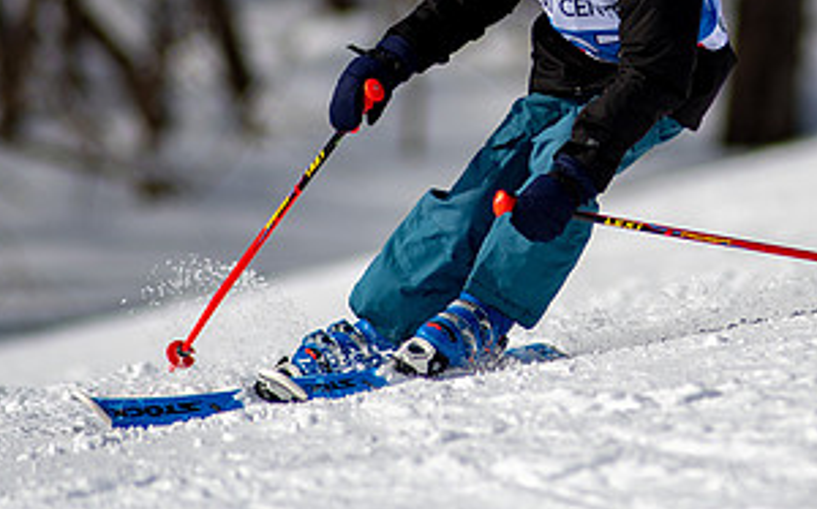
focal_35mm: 887
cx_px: 662
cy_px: 37
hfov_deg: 2.4
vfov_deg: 1.5
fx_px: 19735
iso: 100
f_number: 2.8
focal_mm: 300
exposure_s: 1/6400
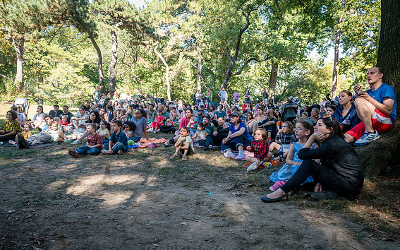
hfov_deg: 72.6
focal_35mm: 25
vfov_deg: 49.2
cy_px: 133
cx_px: 198
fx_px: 272
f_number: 4.5
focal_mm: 24
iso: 1000
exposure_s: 1/500
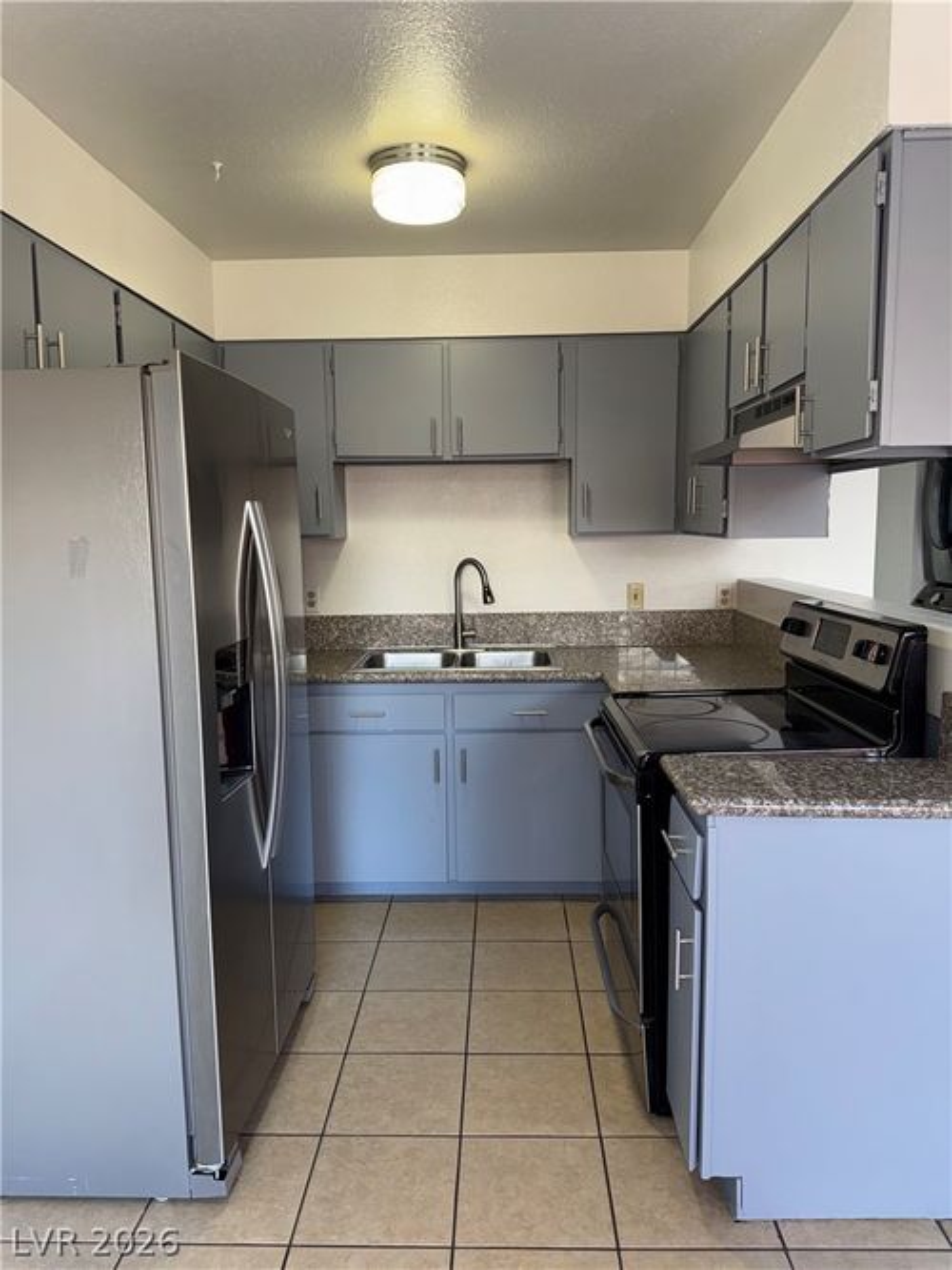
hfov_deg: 56.8
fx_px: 880
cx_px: 476
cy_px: 635
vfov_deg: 71.6
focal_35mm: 24
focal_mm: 6.76
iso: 125
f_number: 1.78
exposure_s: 1/120
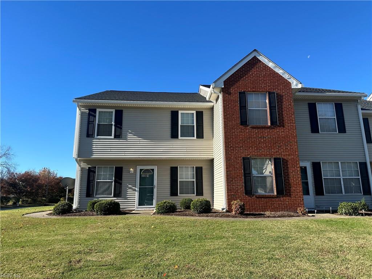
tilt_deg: +12.5
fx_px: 258
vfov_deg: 56.8
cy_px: 140
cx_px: 186
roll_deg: +0.0
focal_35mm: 24
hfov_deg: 71.6
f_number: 1.78
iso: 80
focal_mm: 6.86
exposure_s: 1/2967
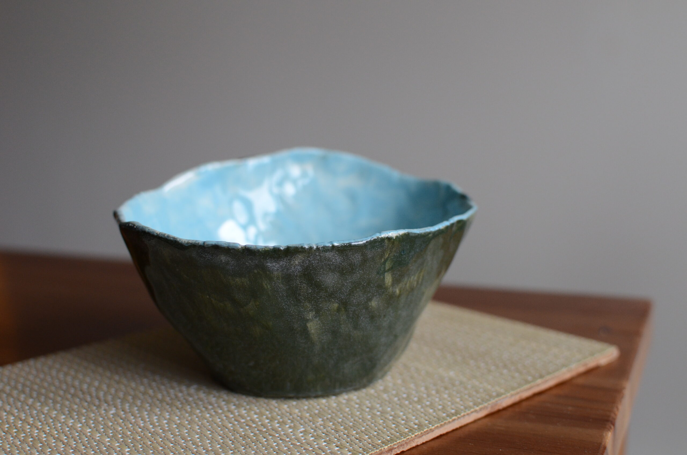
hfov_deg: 37.9
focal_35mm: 52
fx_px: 1000
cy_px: 228
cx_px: 344
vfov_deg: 25.6
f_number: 3.5
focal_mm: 35
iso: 800
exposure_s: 1/50
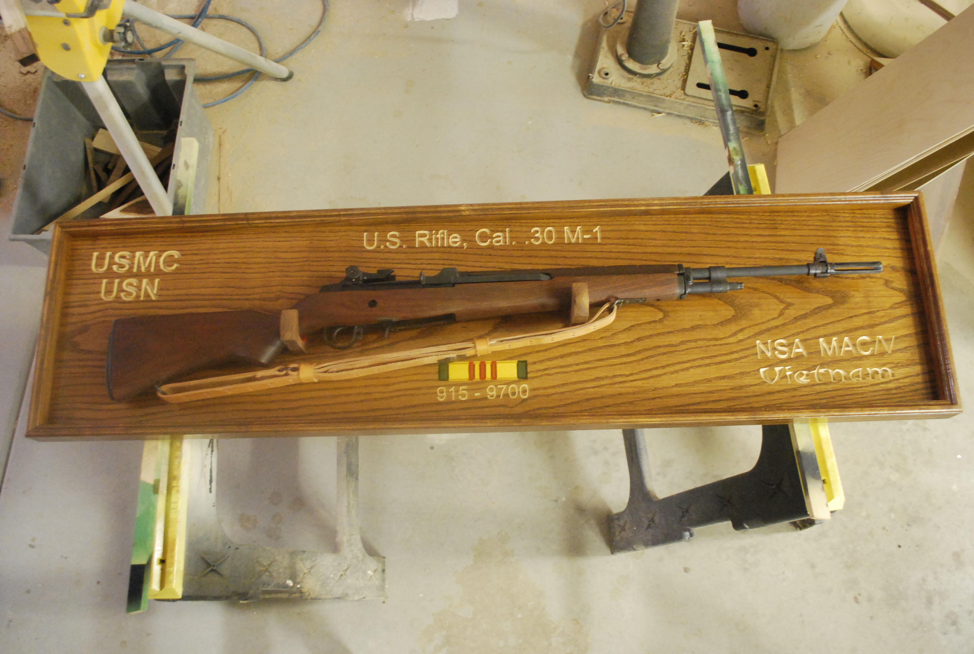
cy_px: 327
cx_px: 487
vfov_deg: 40.1
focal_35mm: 33
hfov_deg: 57.1
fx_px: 895
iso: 1600
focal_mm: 22
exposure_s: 1/13
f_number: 4
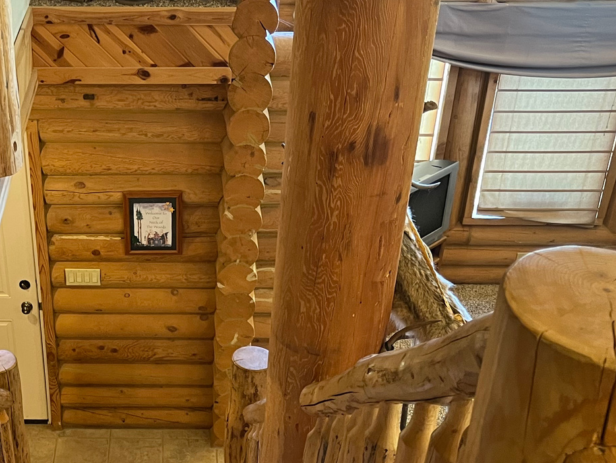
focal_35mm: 57
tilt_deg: -36.9
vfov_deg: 25.4
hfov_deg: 33.1
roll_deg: -0.2
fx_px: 1015
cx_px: 152
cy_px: 343
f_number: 1.6
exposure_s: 1/60
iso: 250
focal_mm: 5.1
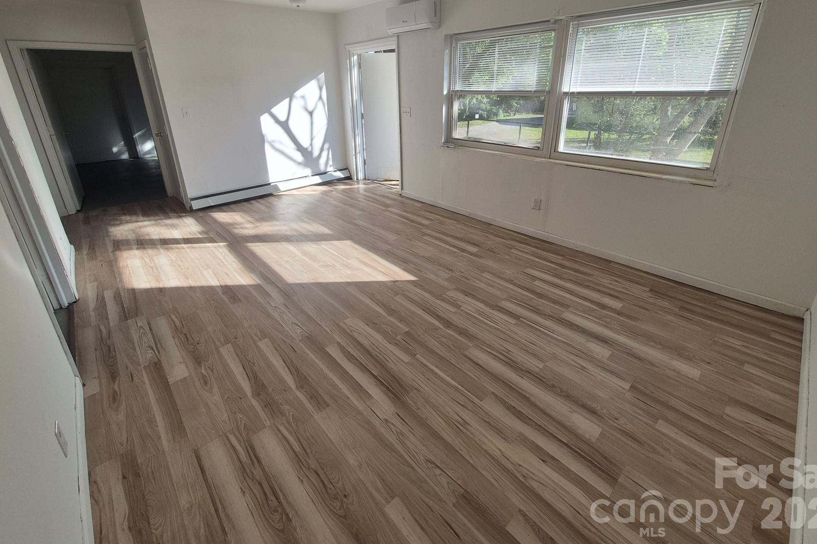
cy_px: 205
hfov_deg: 100.4
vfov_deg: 76.0
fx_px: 340
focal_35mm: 15
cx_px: 403
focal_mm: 1.74
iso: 50
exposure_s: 1/276
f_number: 2.2
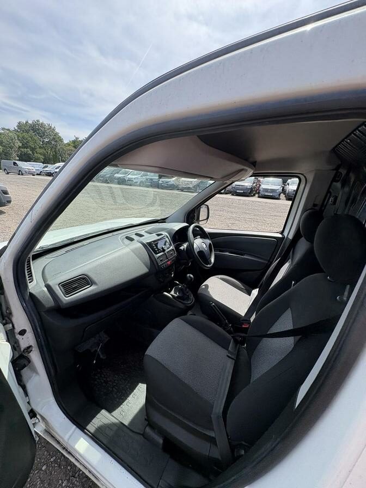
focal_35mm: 14
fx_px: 197
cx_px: 183
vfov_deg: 102.1
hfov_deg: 85.7
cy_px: 244
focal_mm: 2.22
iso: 40
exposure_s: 1/631
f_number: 2.2
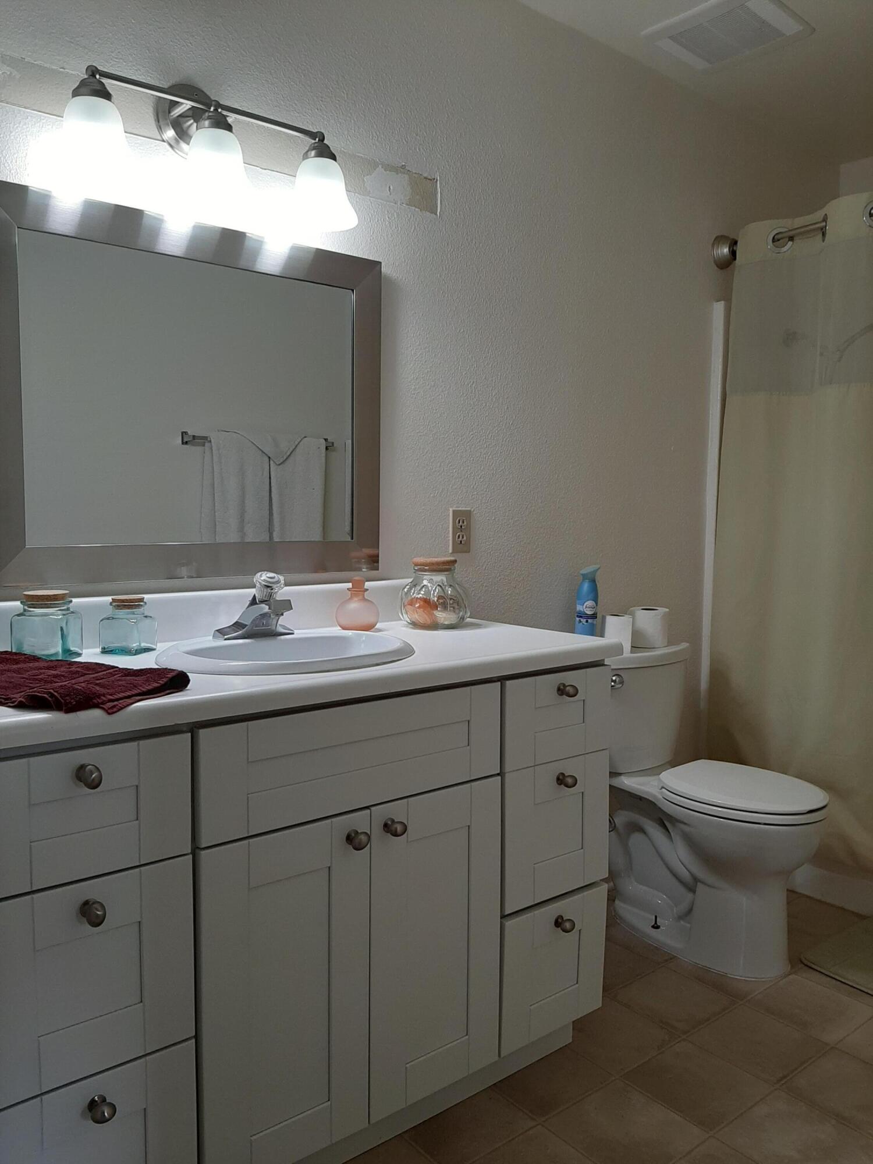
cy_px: 582
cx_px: 436
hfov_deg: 53.1
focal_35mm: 26
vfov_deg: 67.3
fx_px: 874
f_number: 1.7
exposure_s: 1/60
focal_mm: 3.93
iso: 64
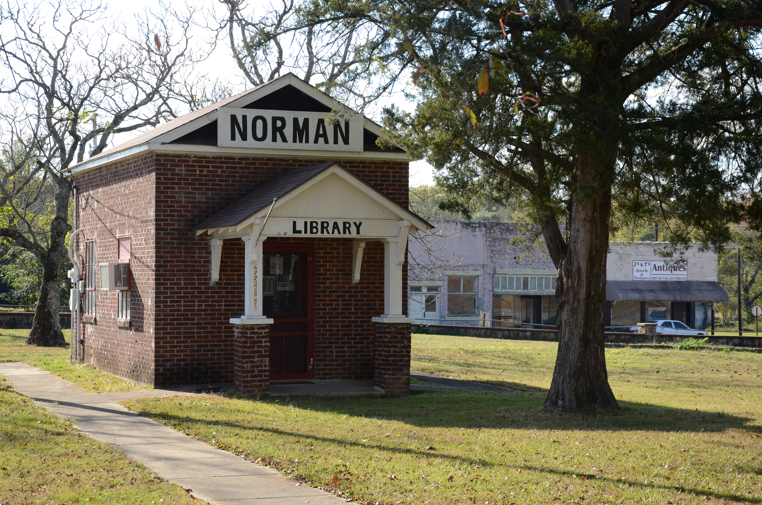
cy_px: 252
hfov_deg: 28.1
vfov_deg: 18.8
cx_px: 381
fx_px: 1521
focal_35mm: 72
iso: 250
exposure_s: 1/400
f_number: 6.3
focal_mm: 48
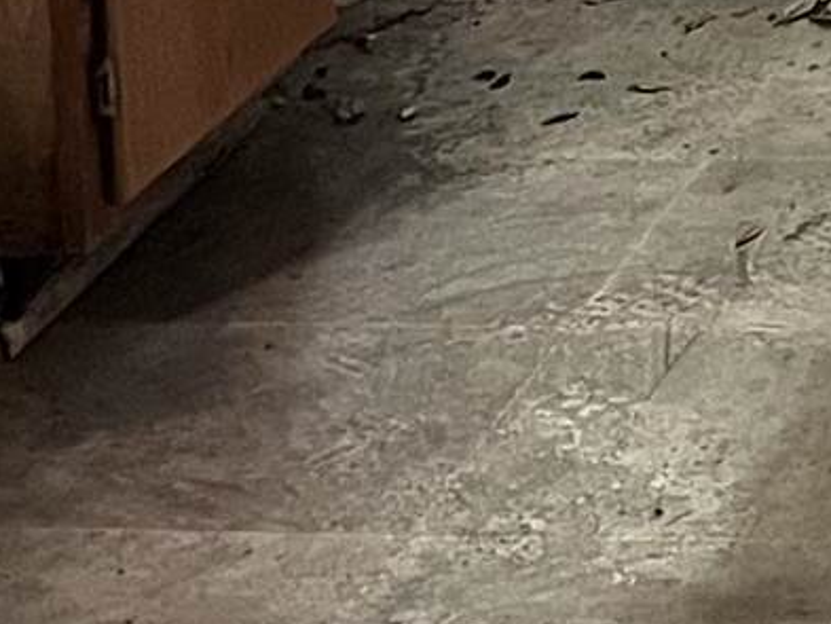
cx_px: 1615
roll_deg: +1.0
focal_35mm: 203
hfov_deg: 9.2
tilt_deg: -7.1
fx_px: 4875
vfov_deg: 6.7
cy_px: -1144
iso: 400
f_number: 1.6
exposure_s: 1/60
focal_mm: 5.1
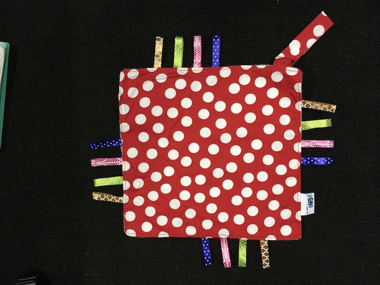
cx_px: 190
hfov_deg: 61.7
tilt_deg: -84.1
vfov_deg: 48.2
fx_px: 318
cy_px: 142
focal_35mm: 29
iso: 200
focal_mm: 4.15
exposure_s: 1/33
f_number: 2.2
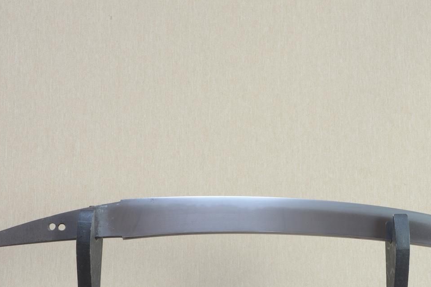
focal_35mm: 68
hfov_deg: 29.7
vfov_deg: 19.9
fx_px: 810
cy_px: 207
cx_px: 257
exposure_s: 1/1.6
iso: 400
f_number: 11
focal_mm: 31
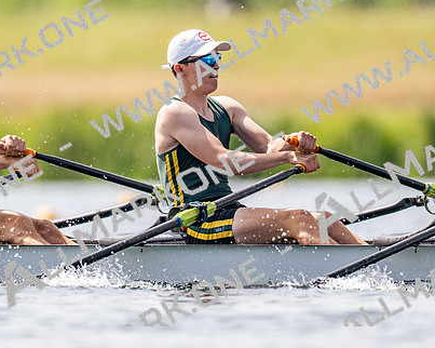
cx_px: 222
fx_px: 15648
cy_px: 142
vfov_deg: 1.3
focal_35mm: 1216
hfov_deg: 1.6
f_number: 4
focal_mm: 600
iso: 200
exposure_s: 1/2500
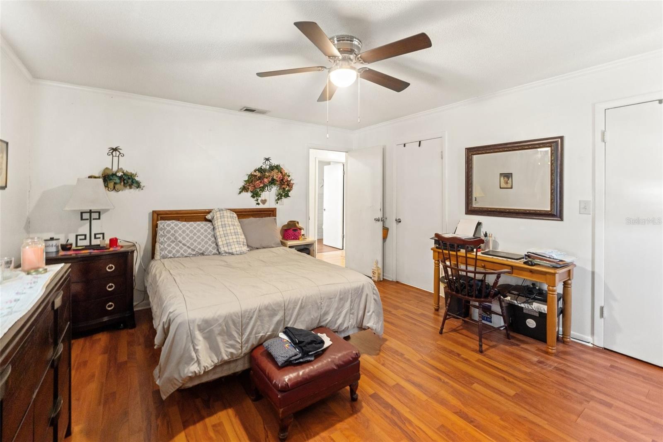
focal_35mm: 15
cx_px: 332
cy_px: 221
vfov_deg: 77.3
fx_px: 276
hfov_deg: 100.4
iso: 400
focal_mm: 10
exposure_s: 1/3
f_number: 7.1
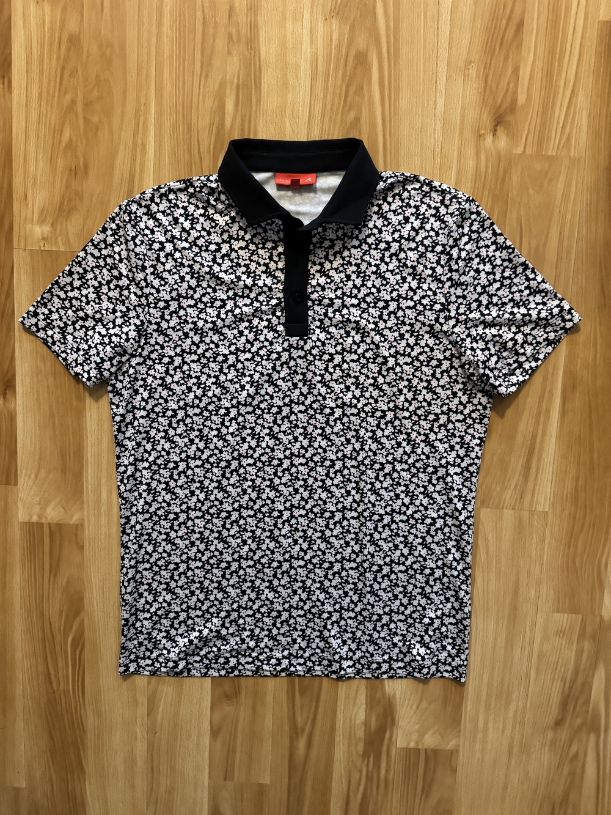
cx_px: 306
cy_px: 408
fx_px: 565
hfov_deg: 56.8
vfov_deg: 71.6
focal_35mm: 24
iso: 800
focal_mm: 6.76
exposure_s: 1/54
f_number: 1.78
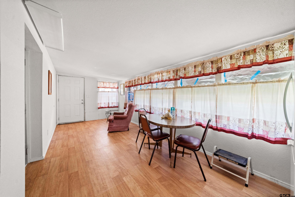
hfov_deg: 112.6
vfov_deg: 90.0
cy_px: 98
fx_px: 98
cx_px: 148
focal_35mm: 12
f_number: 5.6
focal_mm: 12
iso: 1250
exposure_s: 1/10
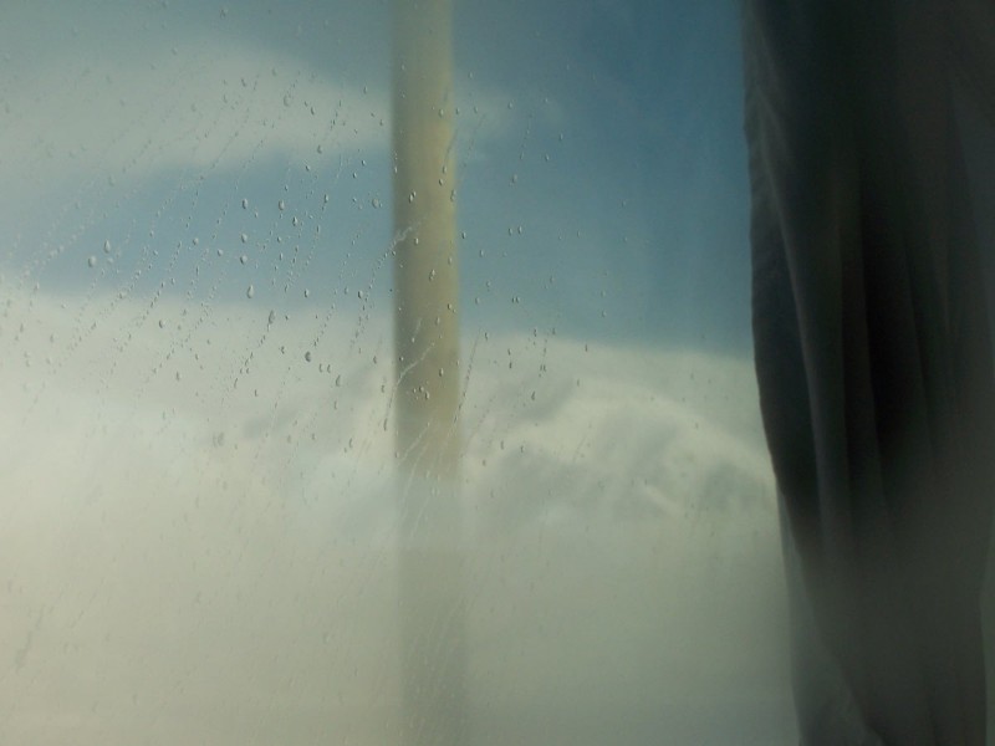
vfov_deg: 19.6
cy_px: 373
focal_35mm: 75
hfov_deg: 26.0
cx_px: 498
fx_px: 2156
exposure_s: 1/500
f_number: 3.2
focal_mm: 12.4
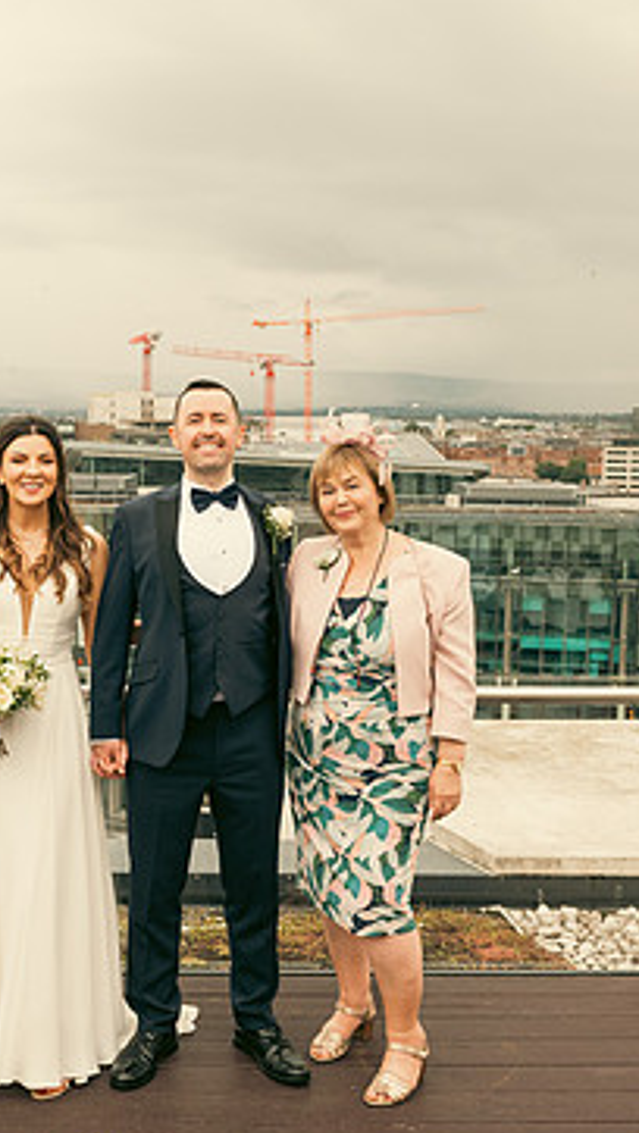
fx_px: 1384
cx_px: 106
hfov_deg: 25.5
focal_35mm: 46
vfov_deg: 44.6
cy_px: 559
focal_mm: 27
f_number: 6.3
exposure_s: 1/250
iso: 320
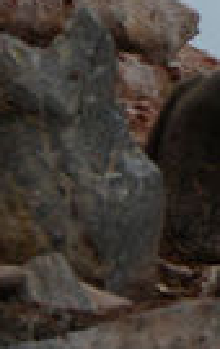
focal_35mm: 4820
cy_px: 41
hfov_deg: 0.3
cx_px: 1444
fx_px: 45995
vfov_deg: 0.4
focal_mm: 400
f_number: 6.3
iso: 100
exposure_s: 1/500
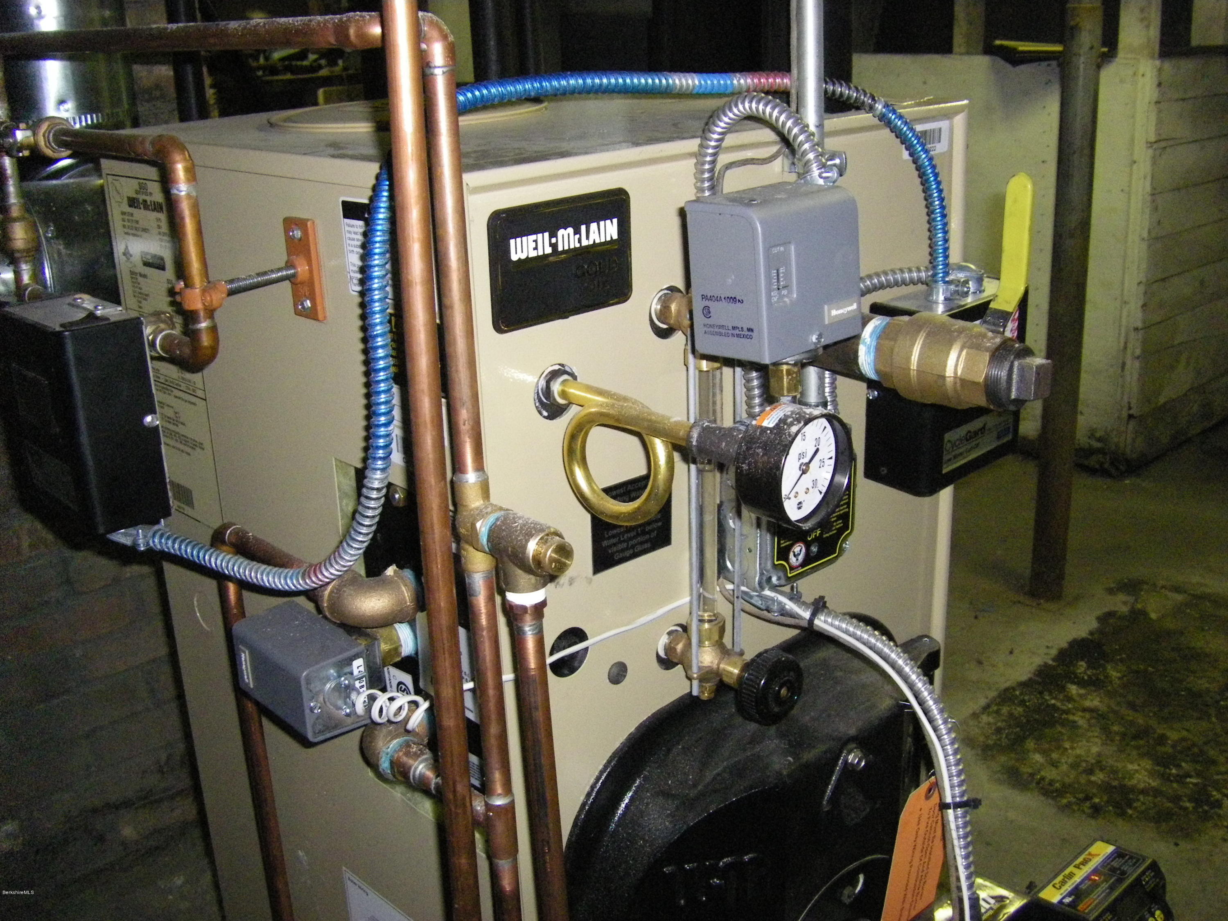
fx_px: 1348
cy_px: 460
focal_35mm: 38
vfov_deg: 37.7
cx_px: 614
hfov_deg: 49.0
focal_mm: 6.3
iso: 800
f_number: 3.5
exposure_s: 1/50
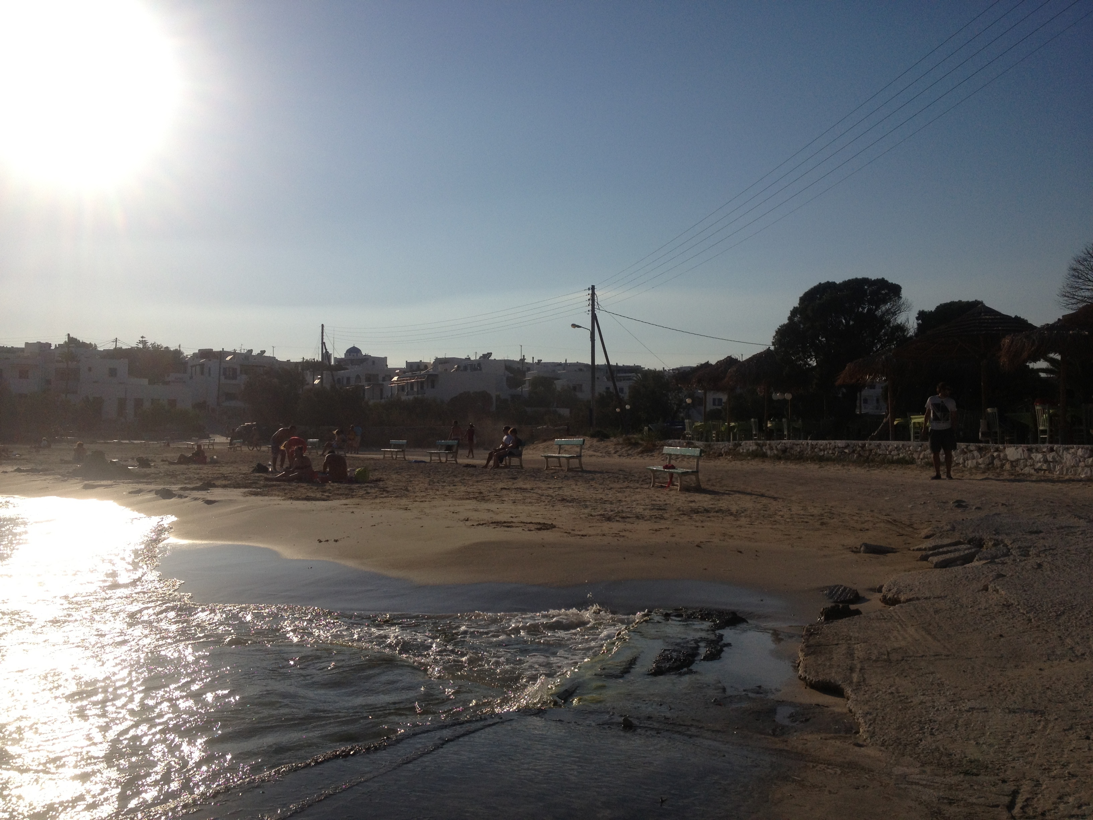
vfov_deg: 40.7
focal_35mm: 35
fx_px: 1105
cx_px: 546
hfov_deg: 52.6
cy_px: 410
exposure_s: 1/6944
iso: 50
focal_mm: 4.28
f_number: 2.4
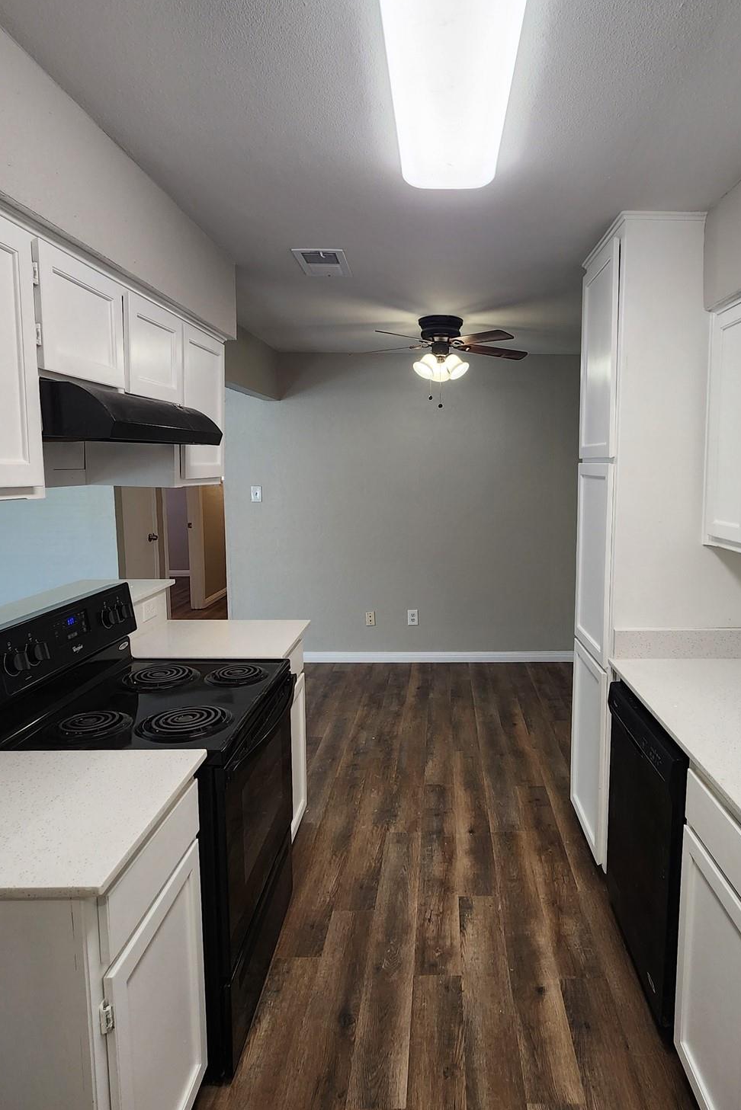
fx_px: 586
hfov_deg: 64.0
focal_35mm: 19
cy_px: 539
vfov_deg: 86.9
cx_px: 445
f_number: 2.2
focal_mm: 2.2
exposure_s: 1/60
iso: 80
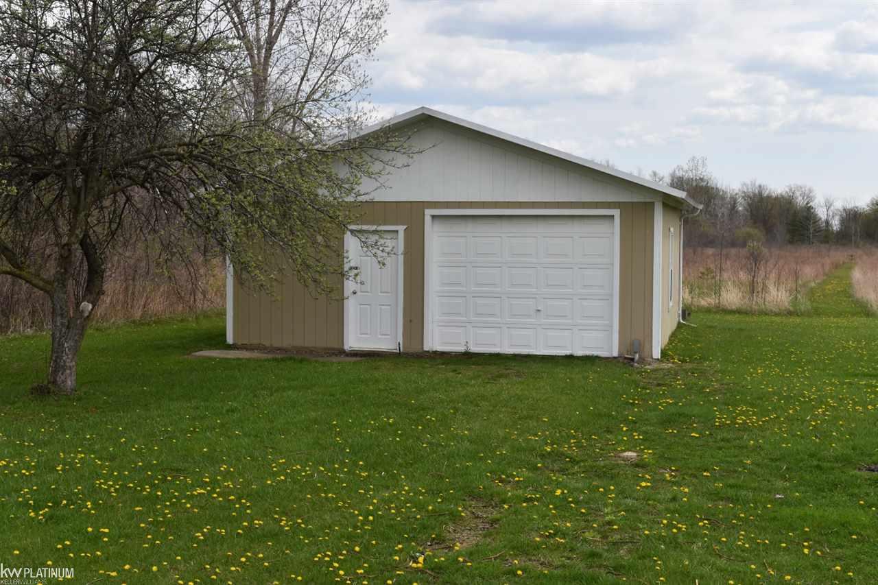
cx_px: 439
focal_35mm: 46
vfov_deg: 28.9
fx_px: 1134
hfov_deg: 42.3
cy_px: 292
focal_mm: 31
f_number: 10
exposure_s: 1/200
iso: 100
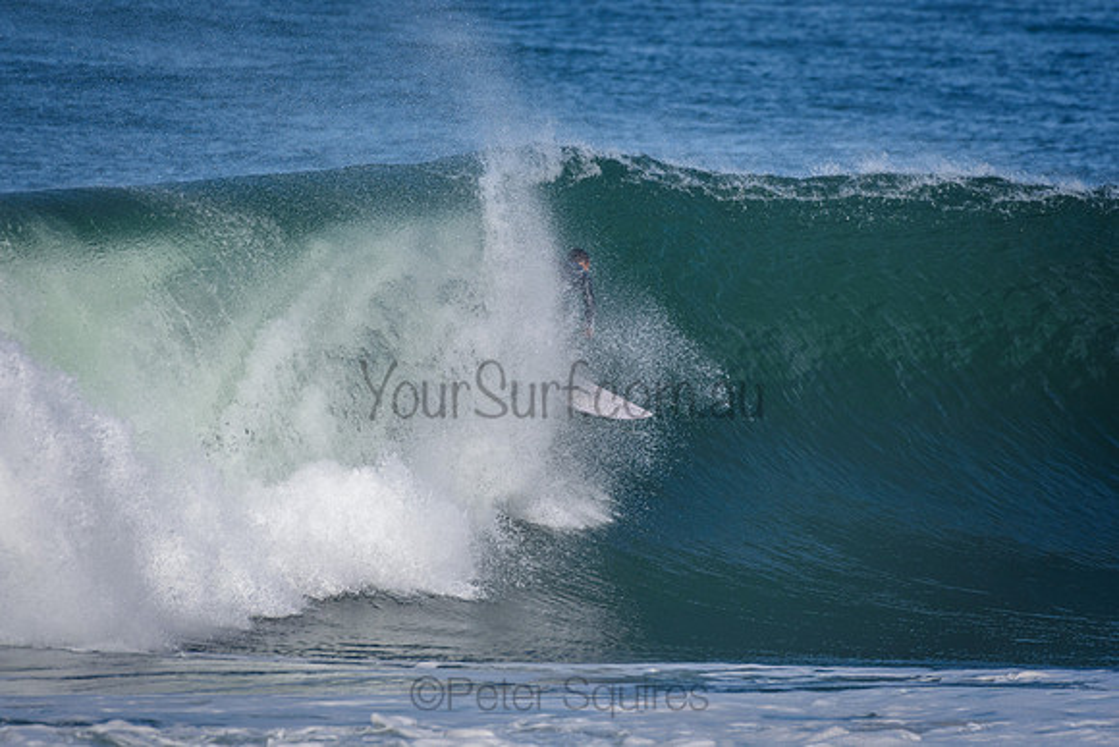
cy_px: 374
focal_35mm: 750
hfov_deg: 2.7
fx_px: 23317
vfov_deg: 1.8
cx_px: 560
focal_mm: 500
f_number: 5.6
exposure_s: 1/2000
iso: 280
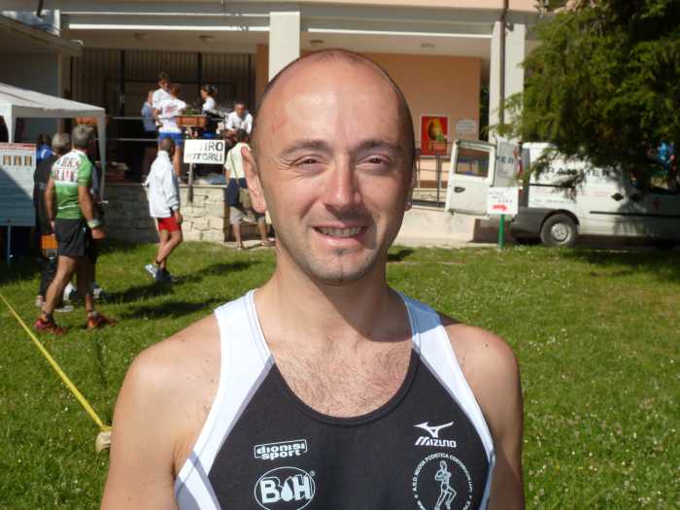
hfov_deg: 34.9
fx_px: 1080
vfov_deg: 26.6
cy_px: 255
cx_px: 340
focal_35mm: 55
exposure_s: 1/1300
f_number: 3.9
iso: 100
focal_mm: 9.1
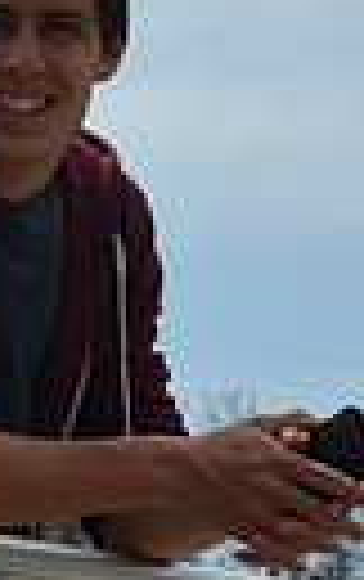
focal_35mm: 384
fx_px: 6075
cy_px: -54
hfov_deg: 3.4
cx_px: -629
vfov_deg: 5.4
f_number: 10
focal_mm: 56
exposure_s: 1/400
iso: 100
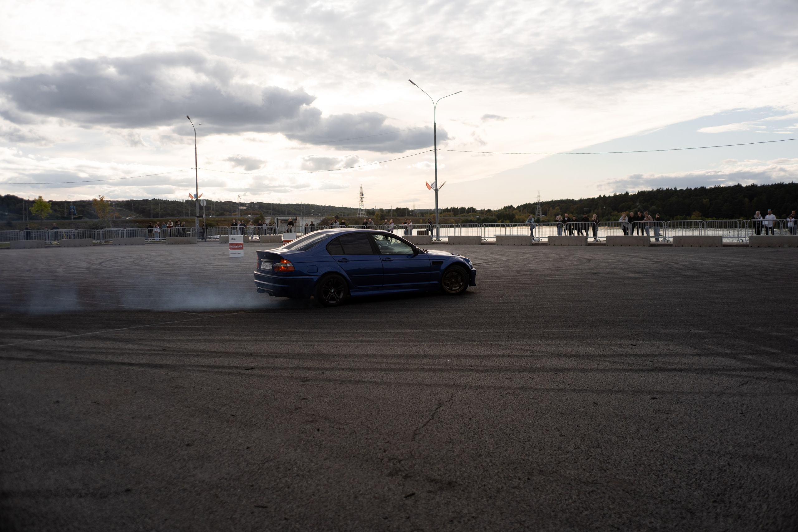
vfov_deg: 37.9
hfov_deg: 54.4
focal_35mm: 35
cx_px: 399
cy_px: 266
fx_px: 776
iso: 100
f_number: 2.2
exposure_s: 1/3200
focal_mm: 35
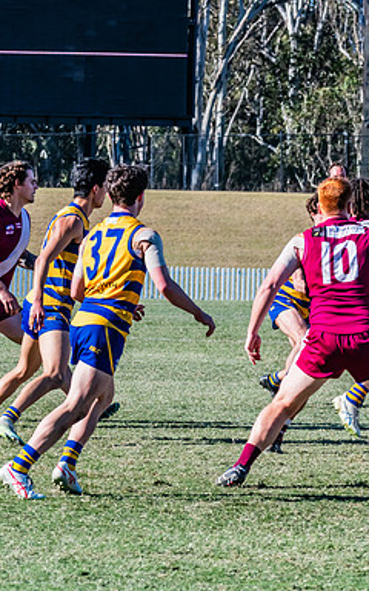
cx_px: 423
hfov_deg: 3.9
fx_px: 5358
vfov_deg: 6.3
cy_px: 271
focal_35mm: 333
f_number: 13
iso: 800
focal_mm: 195
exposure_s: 1/640
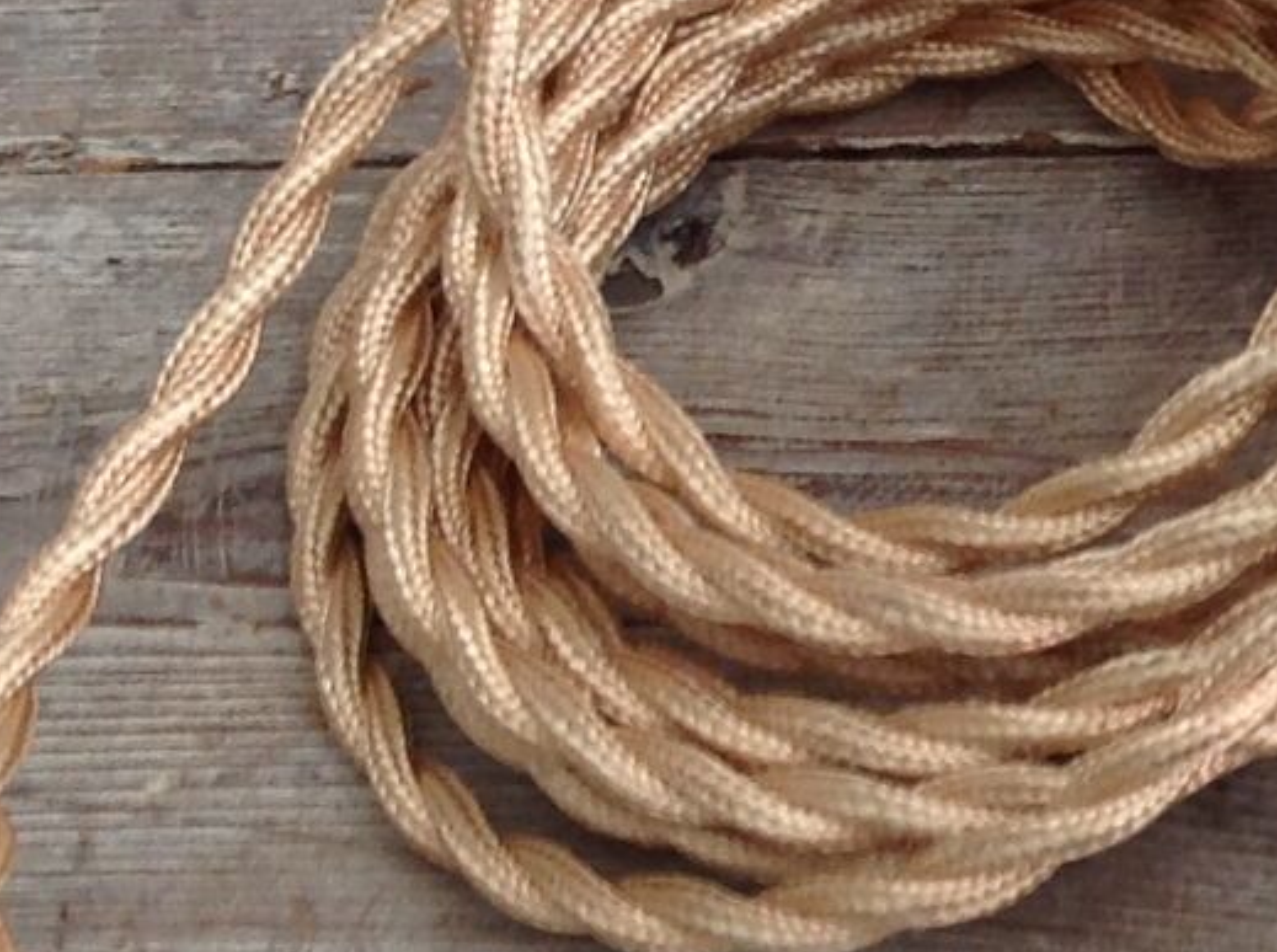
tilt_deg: -49.7
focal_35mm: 135
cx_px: 2027
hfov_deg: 13.6
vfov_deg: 10.9
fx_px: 4970
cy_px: 438
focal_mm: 4.28
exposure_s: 1/17
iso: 50
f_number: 2.4
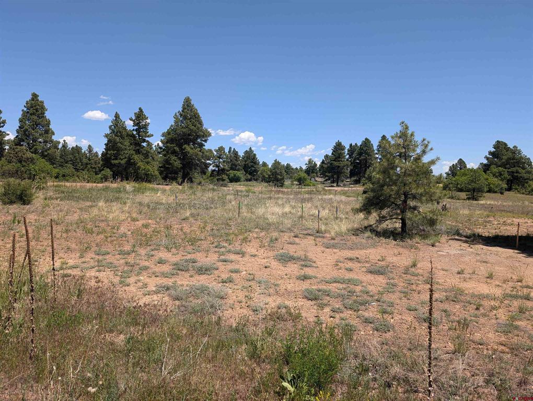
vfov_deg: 56.9
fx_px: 370
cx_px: 266
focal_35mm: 24
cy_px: 200
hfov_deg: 71.5
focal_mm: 6.9
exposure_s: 1/940
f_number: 1.68
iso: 20
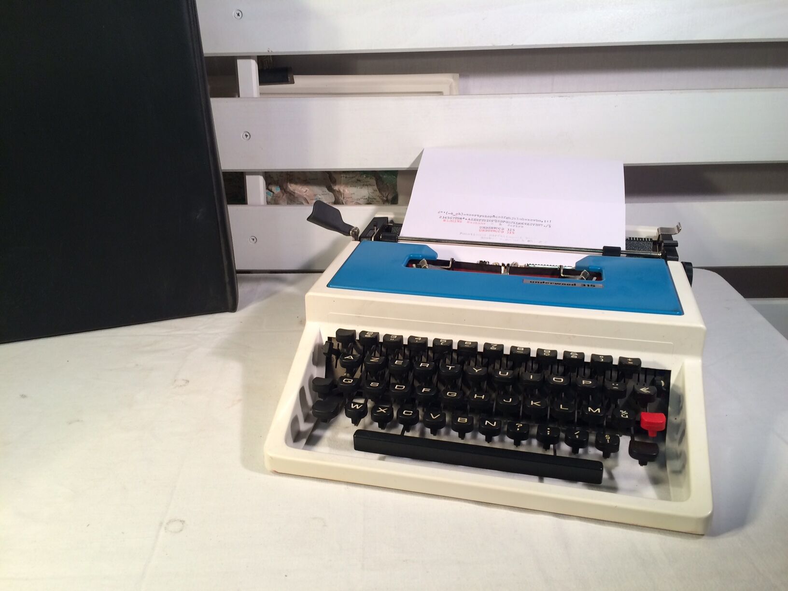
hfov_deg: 61.7
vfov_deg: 48.2
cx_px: 394
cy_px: 296
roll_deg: +1.5
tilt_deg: -25.4
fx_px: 660
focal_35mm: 29
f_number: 2.2
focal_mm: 4.15
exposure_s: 1/33
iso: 32
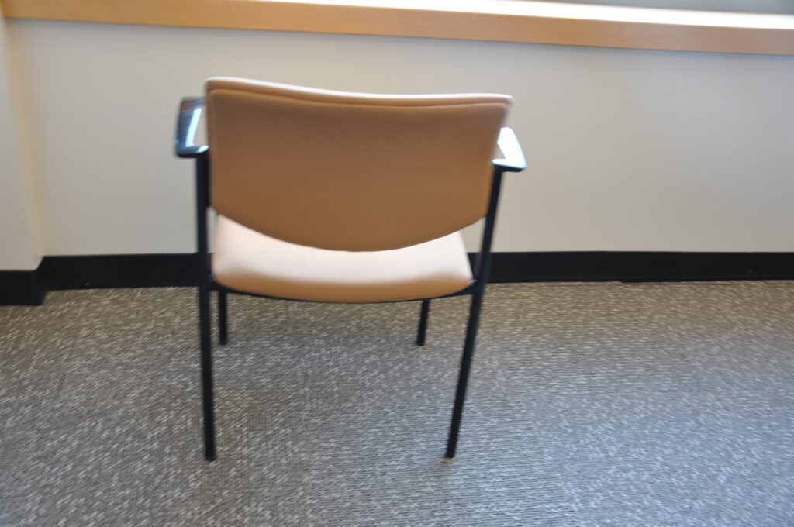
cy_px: 264
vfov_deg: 36.8
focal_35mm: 36
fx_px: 793
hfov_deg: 53.2
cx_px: 397
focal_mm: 24
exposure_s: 1/13
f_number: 3.8
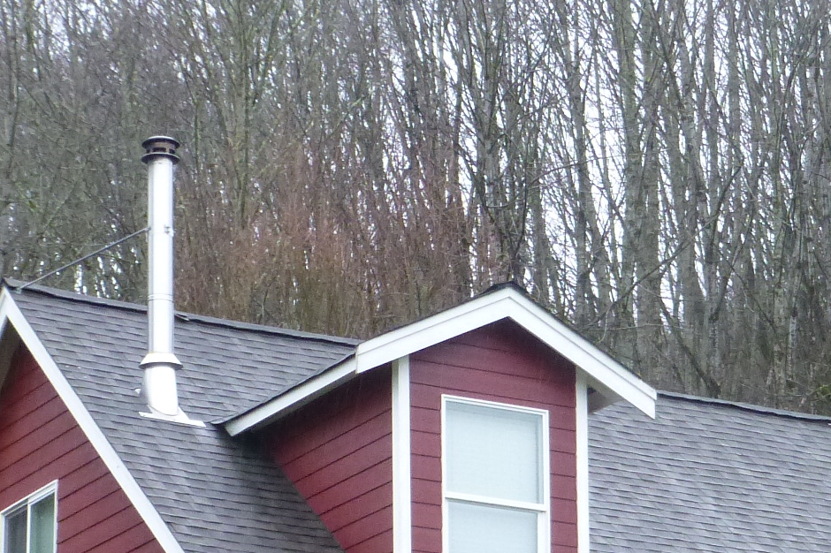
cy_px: 680
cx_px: 652
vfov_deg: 8.8
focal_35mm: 153
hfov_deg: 13.4
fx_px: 3530
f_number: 4.6
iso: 320
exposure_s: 1/60
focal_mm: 9.7
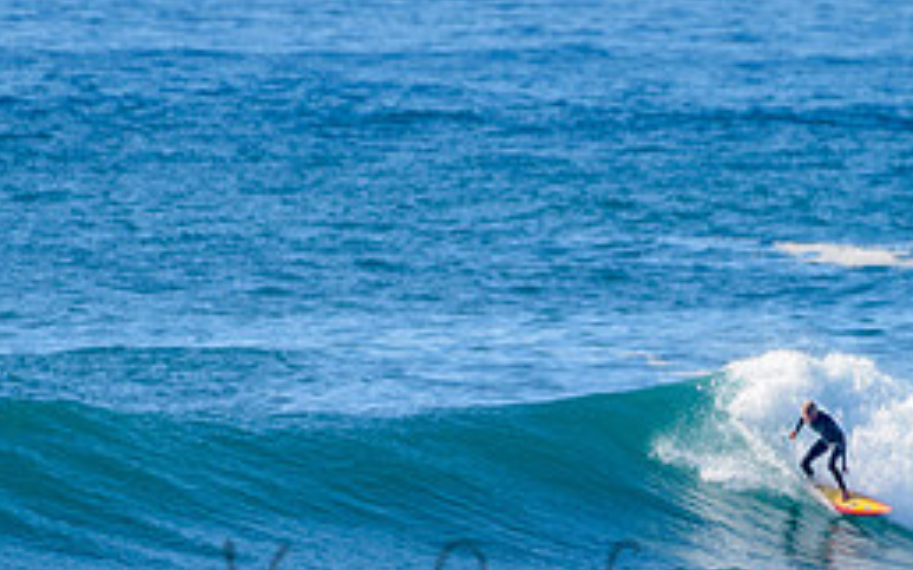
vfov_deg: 0.9
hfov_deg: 1.5
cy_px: 464
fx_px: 34919
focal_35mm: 1404
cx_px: 820
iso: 220
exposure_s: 1/2000
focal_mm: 500
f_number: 5.6
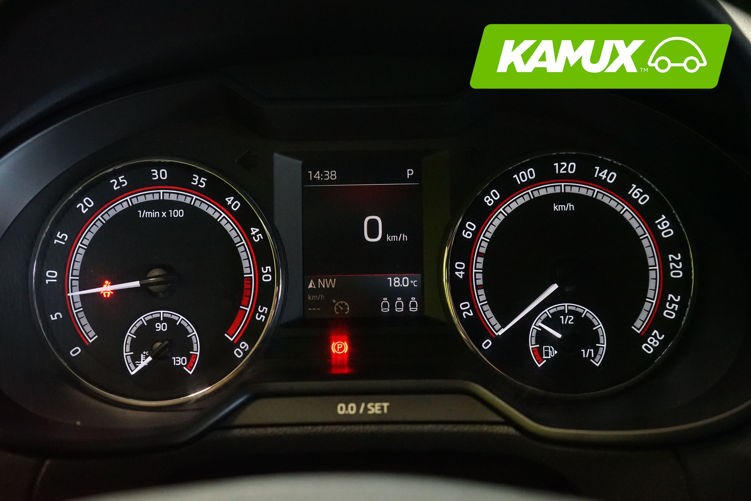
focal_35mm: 43
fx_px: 897
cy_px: 250
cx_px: 376
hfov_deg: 45.4
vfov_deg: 31.2
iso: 6400
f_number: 5.6
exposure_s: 1/40
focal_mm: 43
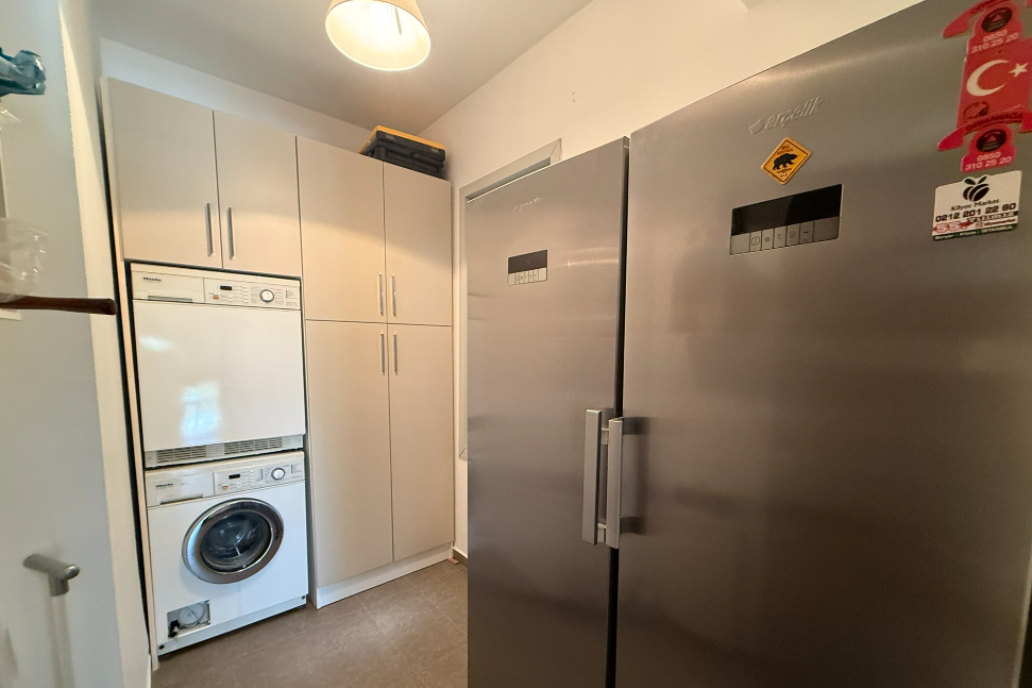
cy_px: 390
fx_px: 430
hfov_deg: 100.4
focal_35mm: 15
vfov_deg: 76.9
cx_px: 529
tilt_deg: -4.8
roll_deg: -0.7
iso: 400
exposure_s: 1/50
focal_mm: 2.22
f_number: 2.2
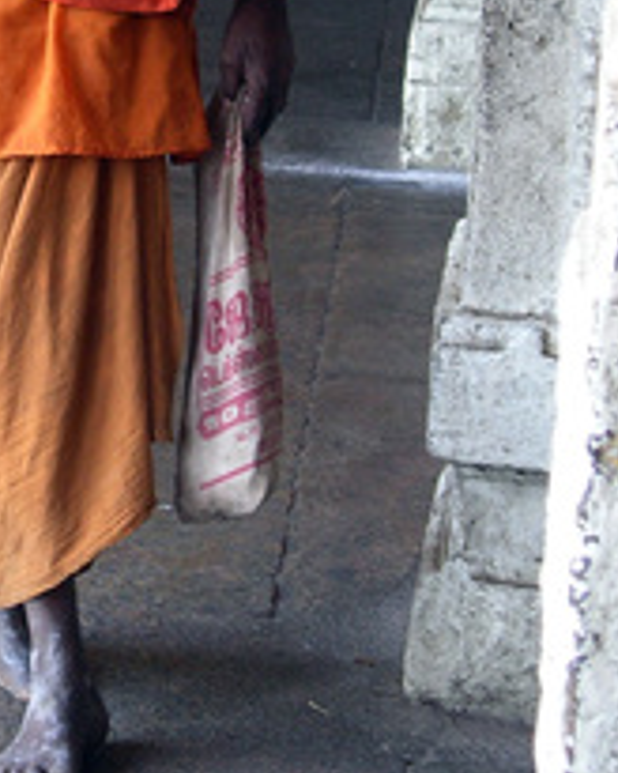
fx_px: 4756
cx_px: 34
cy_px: -68
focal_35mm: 208
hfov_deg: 7.4
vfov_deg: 9.2
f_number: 3.6
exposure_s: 1/60
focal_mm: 17.4
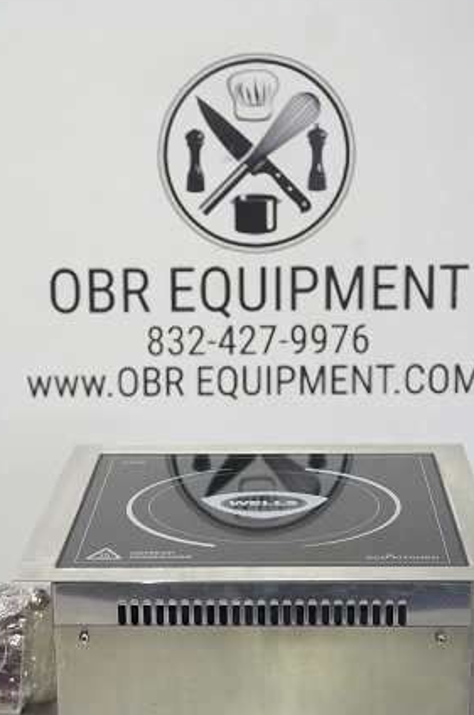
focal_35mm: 77
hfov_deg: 17.7
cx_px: 211
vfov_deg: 26.4
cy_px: 430
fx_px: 1523
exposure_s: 1/50
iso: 800
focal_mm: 31
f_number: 5
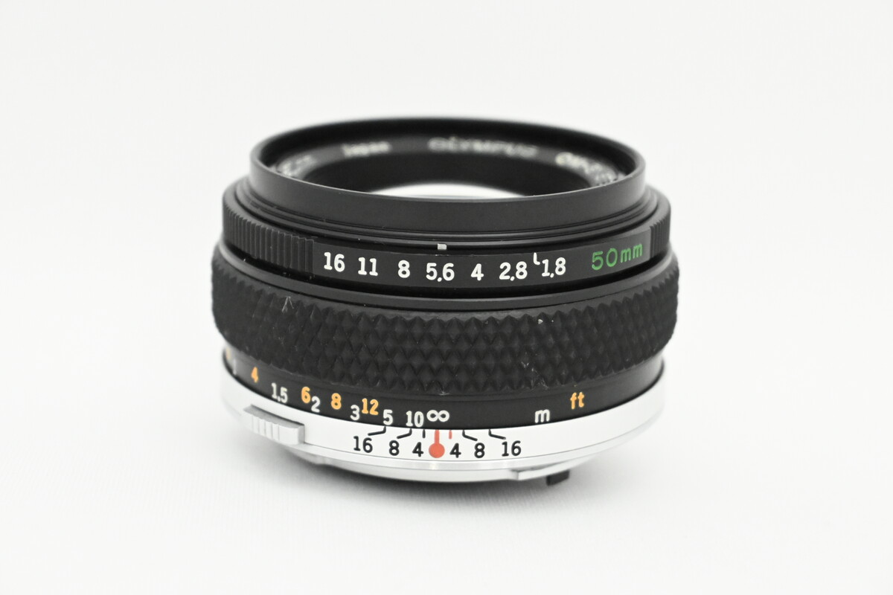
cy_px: 298
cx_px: 446
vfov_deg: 18.2
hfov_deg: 27.0
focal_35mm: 75
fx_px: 1860
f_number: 6.3
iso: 6400
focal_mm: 50
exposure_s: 1/160
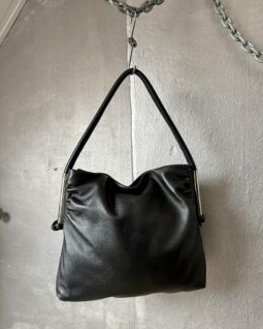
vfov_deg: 66.0
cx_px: 134
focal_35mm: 26
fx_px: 253
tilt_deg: +0.3
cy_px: 168
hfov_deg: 55.0
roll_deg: -1.2
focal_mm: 6.76
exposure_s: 1/60
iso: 200
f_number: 1.78
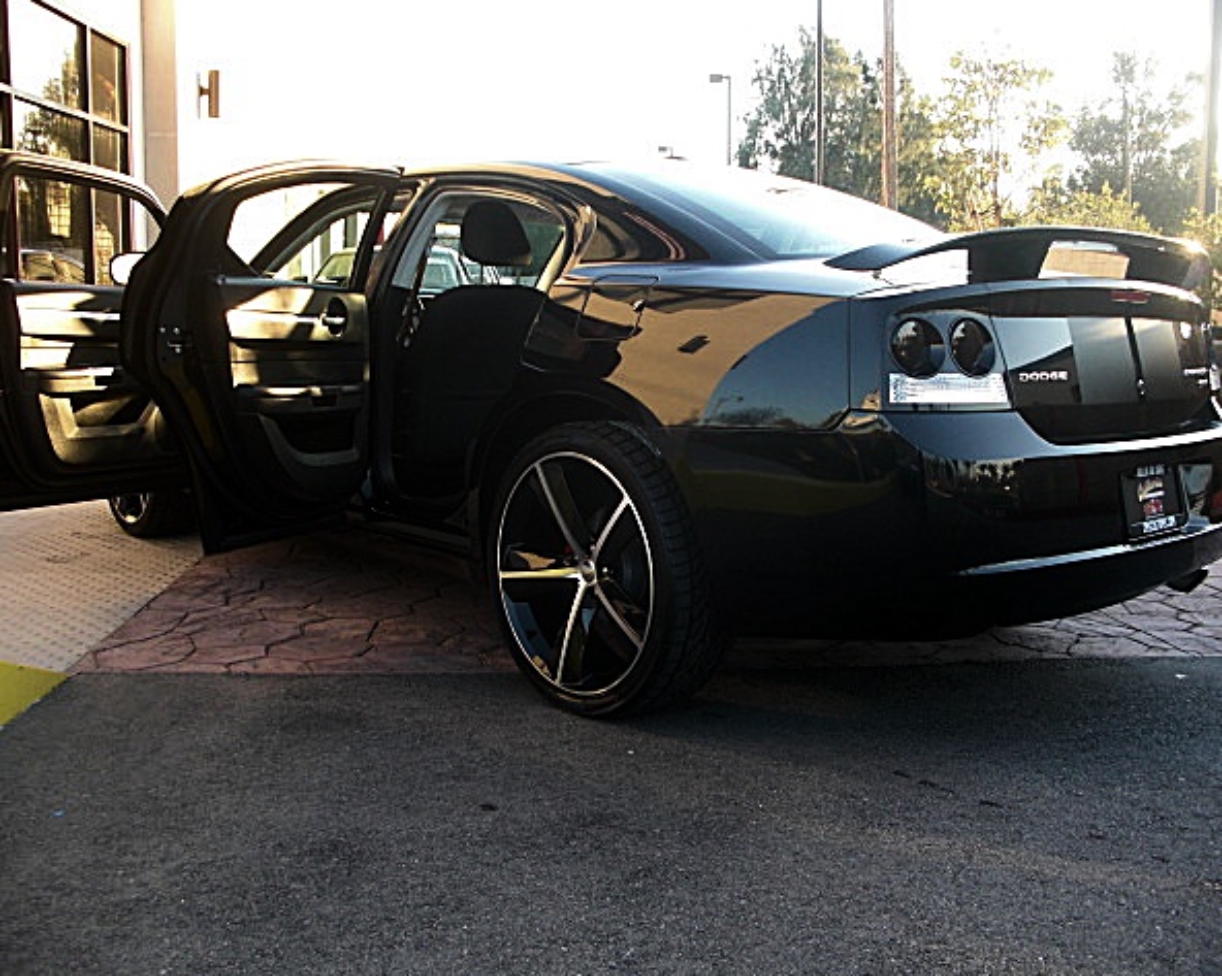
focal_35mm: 38
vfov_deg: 39.1
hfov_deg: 47.9
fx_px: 1374
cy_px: 487
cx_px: 644
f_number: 2.8
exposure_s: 1/100
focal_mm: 6.3
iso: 100
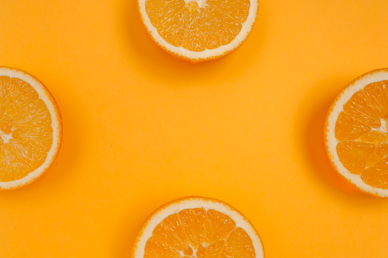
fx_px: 565
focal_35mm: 52
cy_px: 129
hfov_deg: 37.9
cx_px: 194
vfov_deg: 25.7
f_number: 11
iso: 250
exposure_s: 1/160
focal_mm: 35
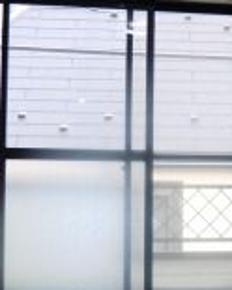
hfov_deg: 18.2
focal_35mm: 82
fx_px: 704
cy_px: 178
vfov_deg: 23.2
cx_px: 236
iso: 100
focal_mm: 5.2
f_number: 3.5
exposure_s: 1/60
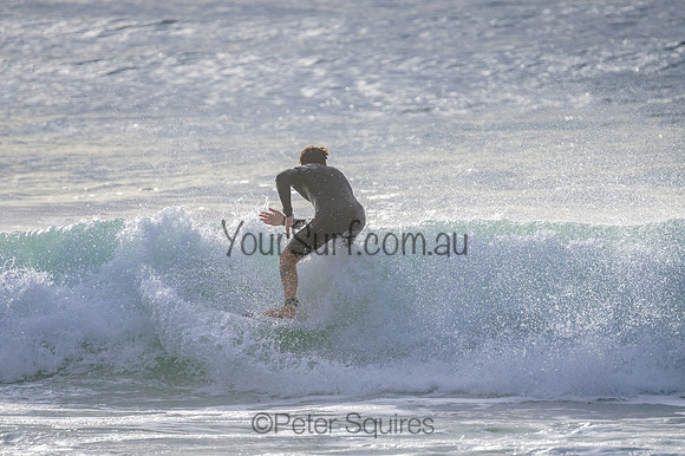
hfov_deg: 3.4
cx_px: 342
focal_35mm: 600
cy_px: 228
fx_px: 11410
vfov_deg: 2.3
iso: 180
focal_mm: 400
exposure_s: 1/2500
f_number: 5.6
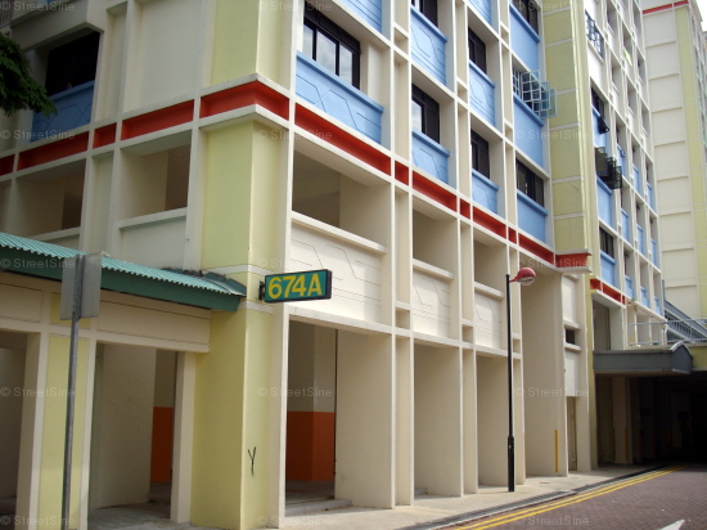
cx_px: 354
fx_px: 755
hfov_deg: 50.2
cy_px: 265
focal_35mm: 37
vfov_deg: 38.6
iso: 80
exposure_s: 1/250
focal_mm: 6.2
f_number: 5.6
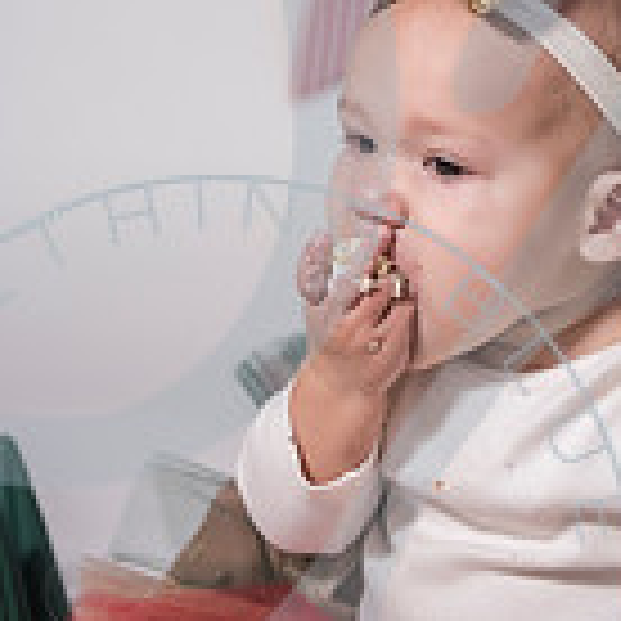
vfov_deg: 12.6
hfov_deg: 12.5
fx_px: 2821
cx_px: 423
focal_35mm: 139
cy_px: 252
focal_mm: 50
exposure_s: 1/125
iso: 100
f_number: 2.8
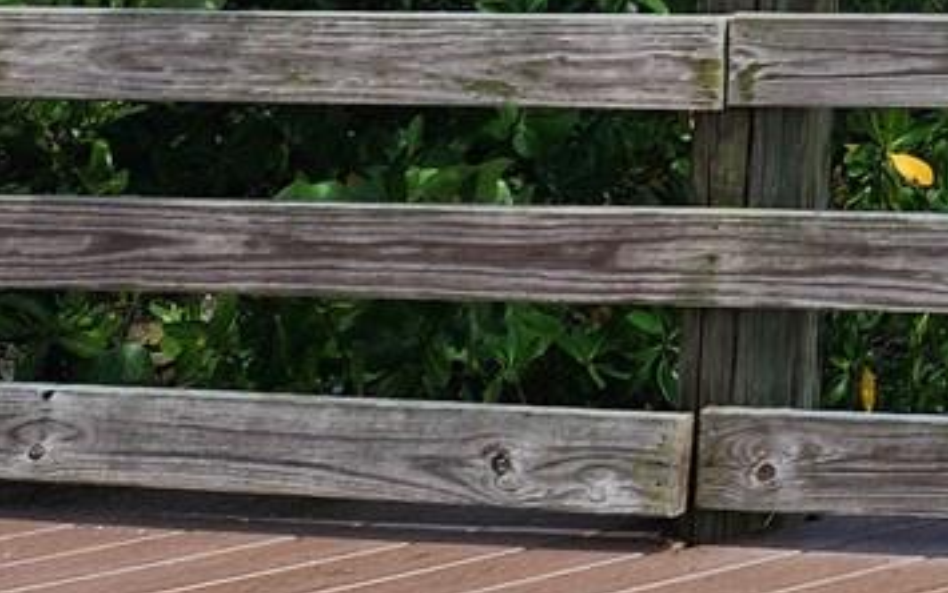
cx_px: 1701
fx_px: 2842
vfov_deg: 10.0
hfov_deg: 16.1
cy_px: -946
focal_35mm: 110
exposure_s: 1/1265
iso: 12
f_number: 1.8
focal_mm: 6.4
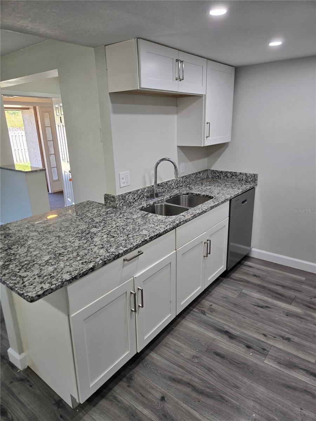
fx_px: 280
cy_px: 210
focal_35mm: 23
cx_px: 158
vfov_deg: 73.9
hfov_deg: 58.9
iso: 80
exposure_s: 1/120
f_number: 1.8
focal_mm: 5.4
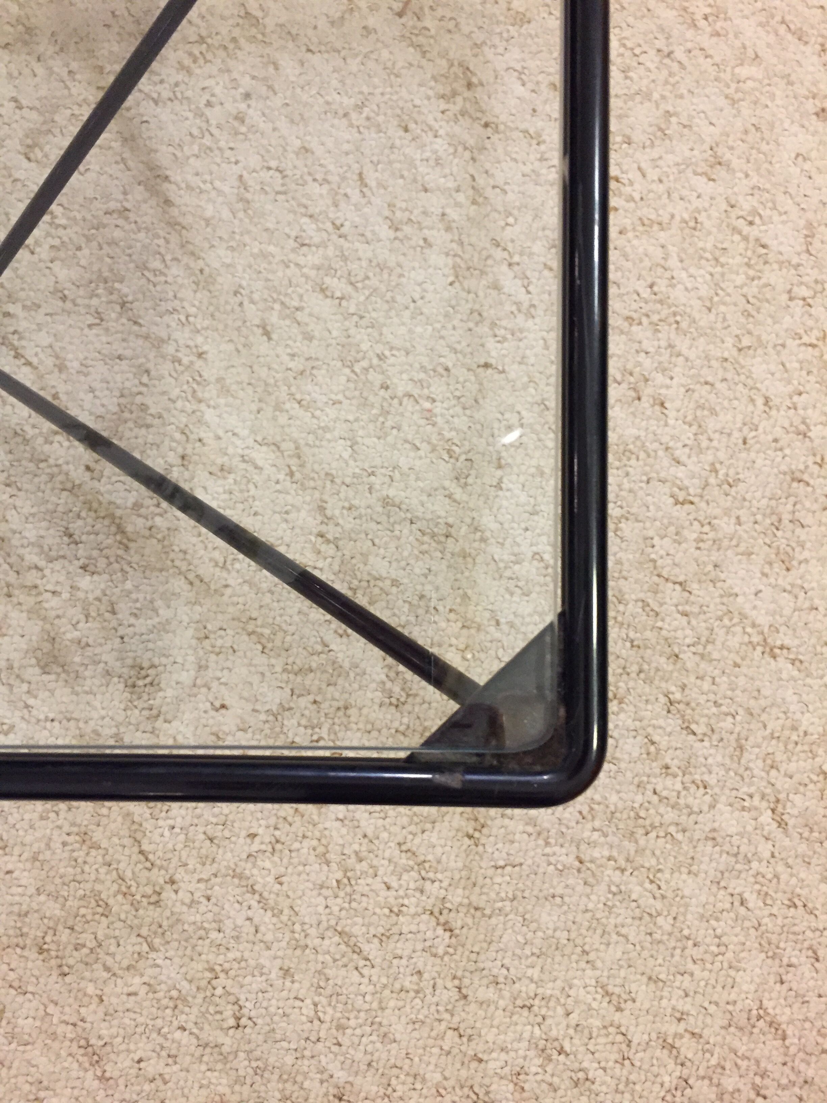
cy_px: 552
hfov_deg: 48.2
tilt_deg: -87.3
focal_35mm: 29
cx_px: 414
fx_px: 924
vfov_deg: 61.7
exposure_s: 1/33
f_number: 2.2
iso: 250
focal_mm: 4.15
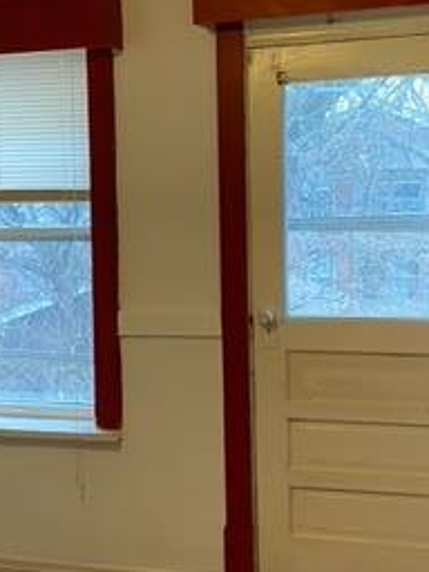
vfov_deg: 29.8
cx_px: 183
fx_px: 1074
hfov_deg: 22.6
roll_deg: +1.1
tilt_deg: -2.2
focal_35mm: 65
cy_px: 293
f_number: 1.8
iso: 100
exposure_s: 1/60
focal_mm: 4.25
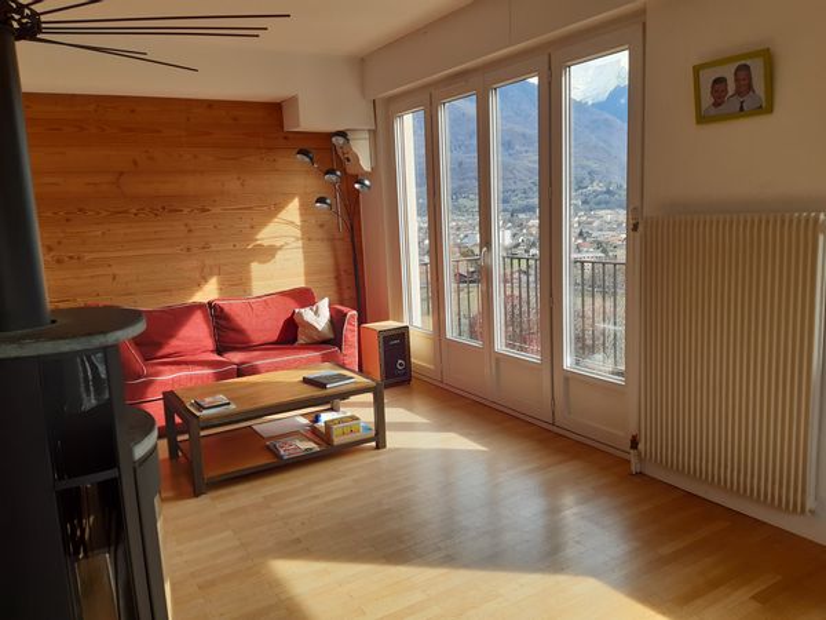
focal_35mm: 26
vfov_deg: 53.1
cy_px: 310
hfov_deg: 67.3
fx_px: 620
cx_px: 413
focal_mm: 3.92
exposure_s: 1/294
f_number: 1.7
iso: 40
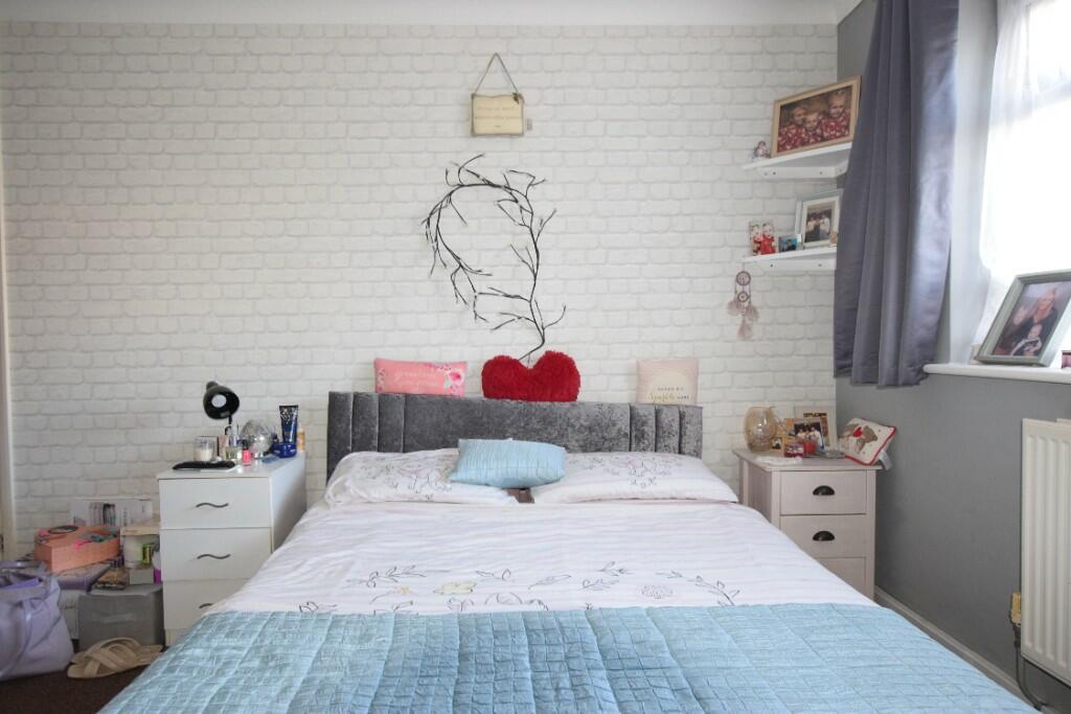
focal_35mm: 21
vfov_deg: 59.5
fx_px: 625
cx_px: 536
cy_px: 357
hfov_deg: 81.2
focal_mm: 14
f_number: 5.6
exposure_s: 1/40
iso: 1600
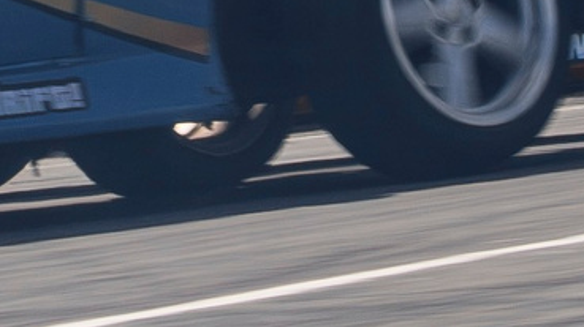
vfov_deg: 0.7
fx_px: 27020
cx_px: 51
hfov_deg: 1.2
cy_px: -78
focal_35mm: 1746
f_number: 16
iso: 200
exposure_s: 1/125
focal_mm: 160
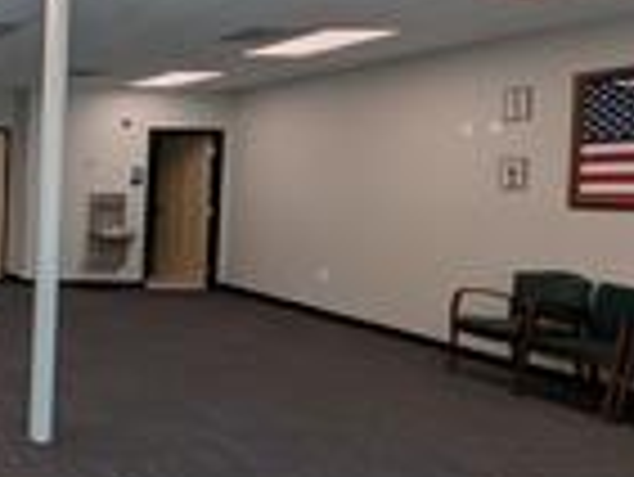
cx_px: -211
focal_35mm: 37
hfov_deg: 34.0
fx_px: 678
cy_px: 214
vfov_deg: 38.7
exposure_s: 1/314
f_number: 2.2
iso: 44
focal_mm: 1.95
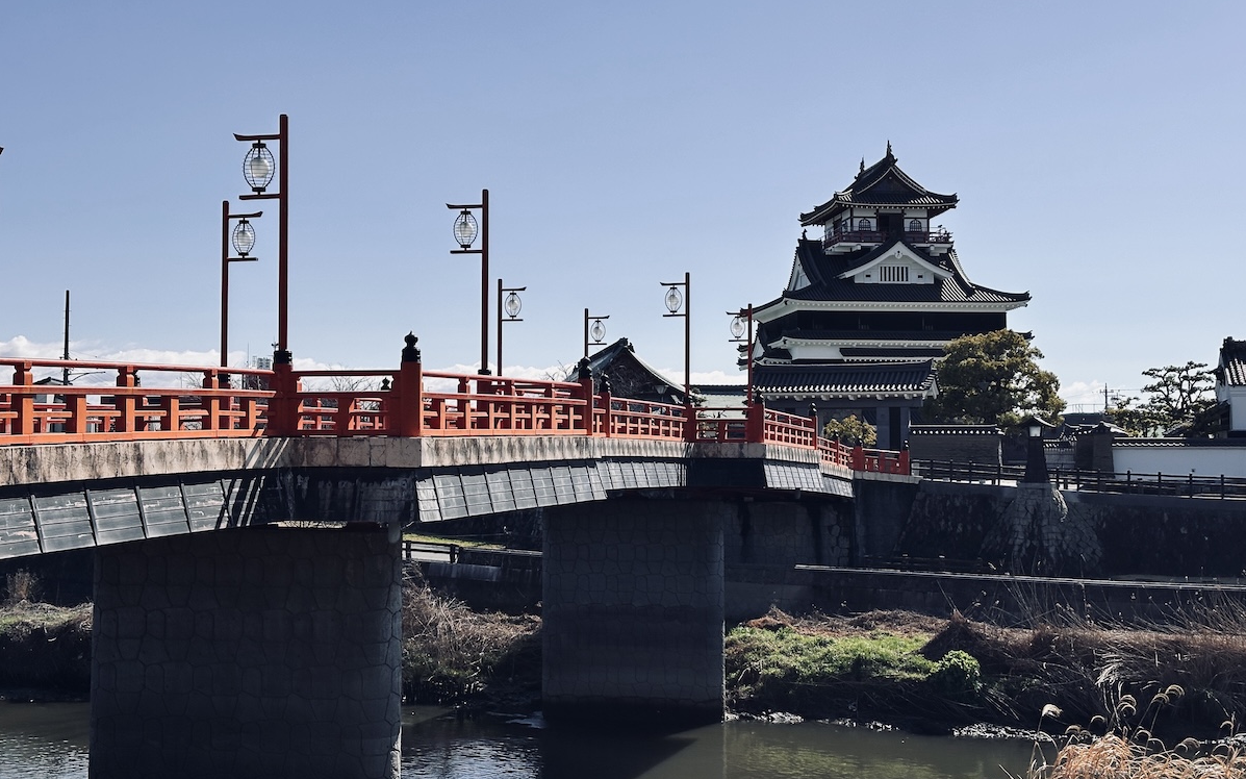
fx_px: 1732
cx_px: 622
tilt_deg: +4.2
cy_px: 343
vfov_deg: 25.3
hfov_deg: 39.6
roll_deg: -0.1
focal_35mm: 51
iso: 64
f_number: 1.78
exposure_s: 1/7634
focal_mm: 6.86
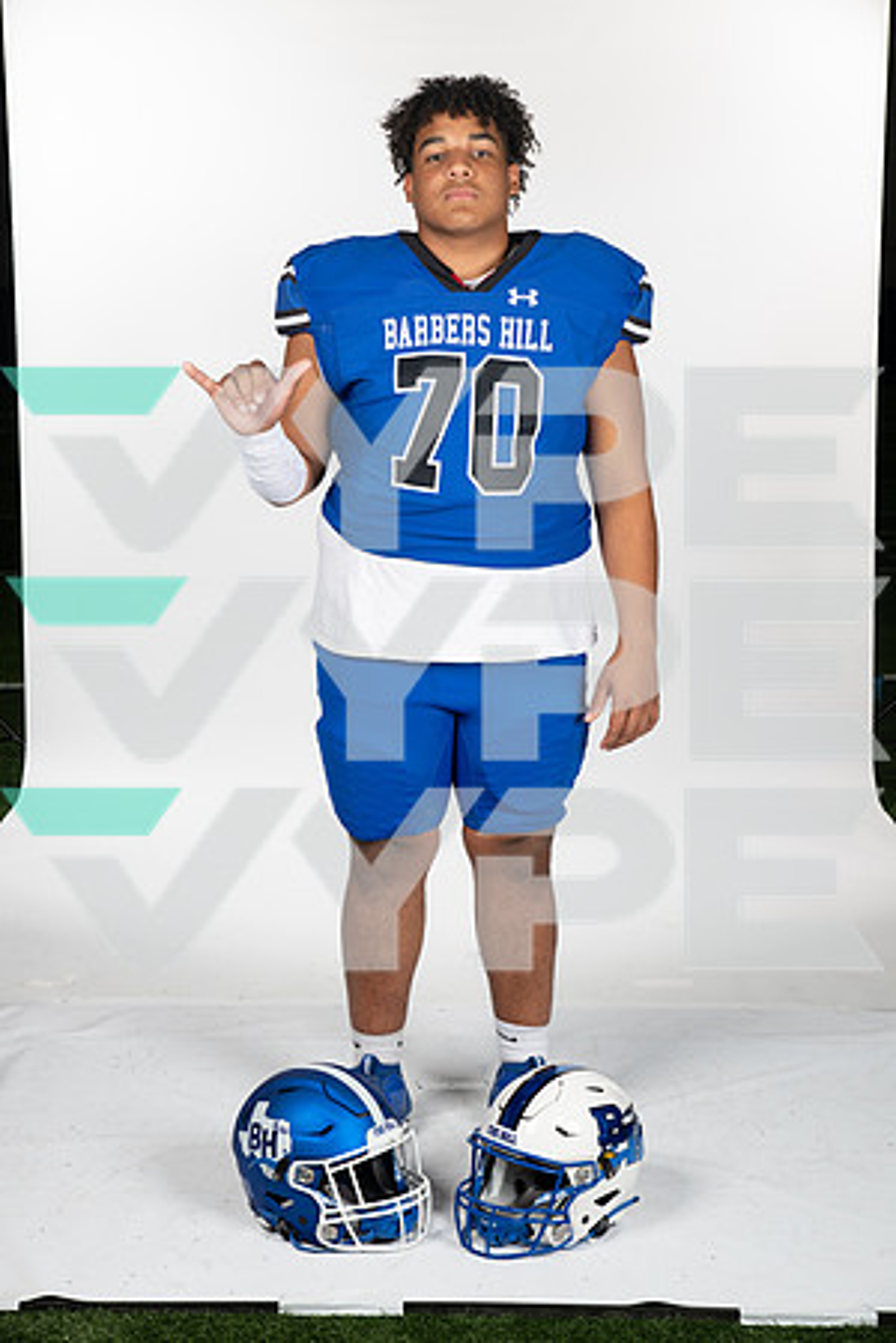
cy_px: 672
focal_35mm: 58
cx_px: 448
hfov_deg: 23.4
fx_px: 2165
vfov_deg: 34.5
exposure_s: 1/400
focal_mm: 58
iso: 250
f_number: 7.1
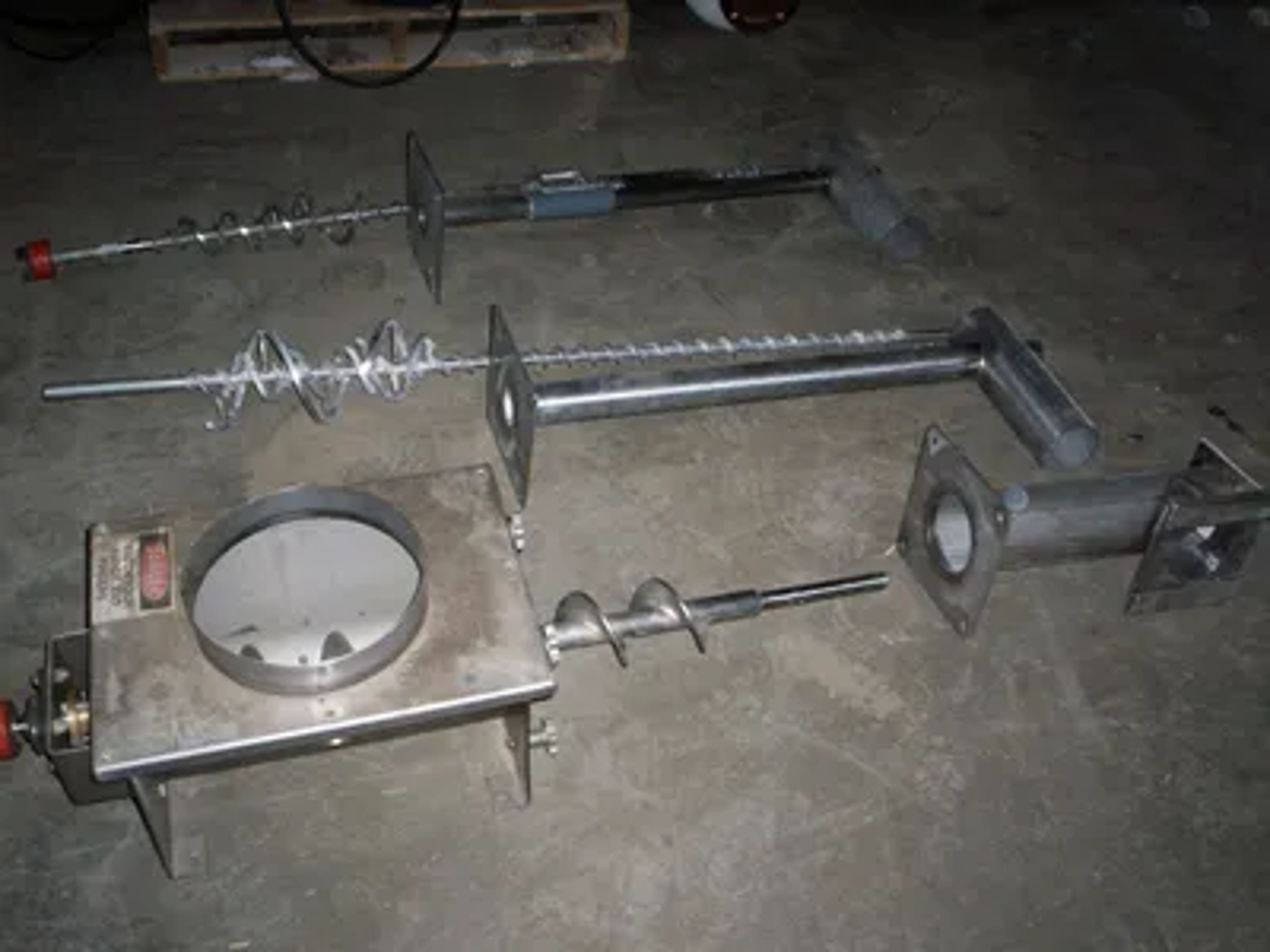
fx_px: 1321
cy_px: 476
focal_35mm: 36
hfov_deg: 51.4
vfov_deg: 39.7
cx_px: 635
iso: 140
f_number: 4.5
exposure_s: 1/64
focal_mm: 5.9
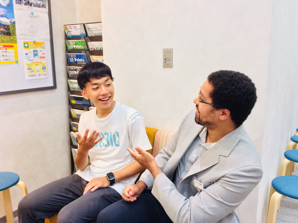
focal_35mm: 32
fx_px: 275
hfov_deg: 56.9
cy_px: 112
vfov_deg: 44.1
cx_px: 149
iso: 64
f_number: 2.4
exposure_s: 1/24
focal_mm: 3.3
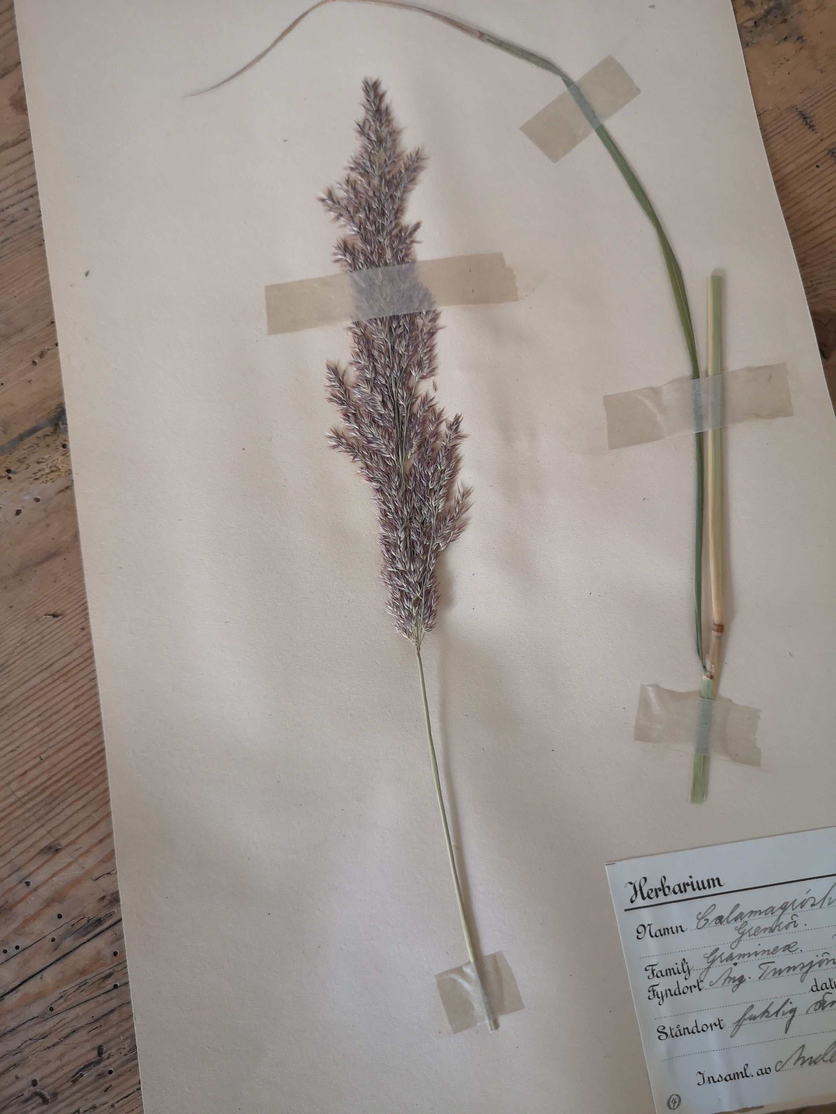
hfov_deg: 51.4
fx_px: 869
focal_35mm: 27
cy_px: 557
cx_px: 418
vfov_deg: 65.3
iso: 400
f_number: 1.8
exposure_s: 1/30
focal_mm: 3.95
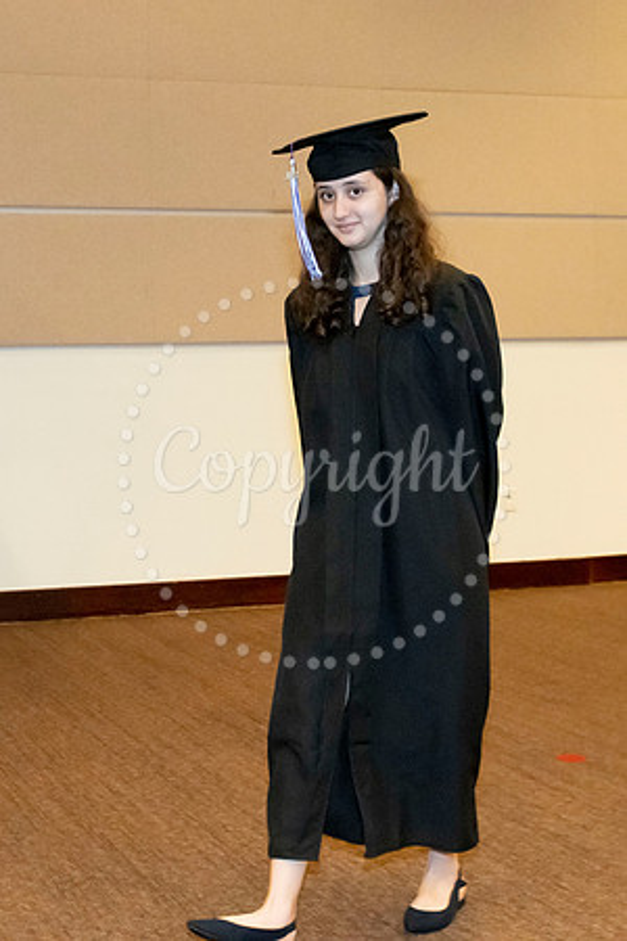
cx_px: 137
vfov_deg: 34.3
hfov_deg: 23.0
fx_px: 1521
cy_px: 419
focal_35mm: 58
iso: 6400
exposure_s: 1/125
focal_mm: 35
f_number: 5.6
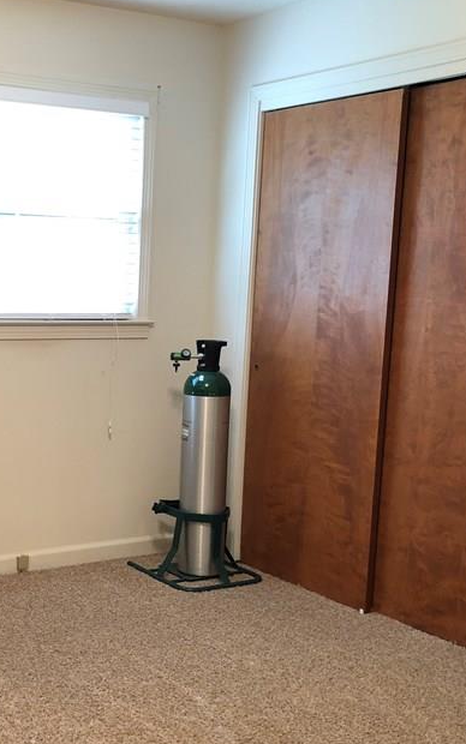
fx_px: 995
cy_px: 448
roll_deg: -0.9
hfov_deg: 25.5
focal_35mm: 49
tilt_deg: -8.9
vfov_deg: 40.8
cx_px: 42
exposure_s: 1/17
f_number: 1.8
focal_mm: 3.99
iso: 40
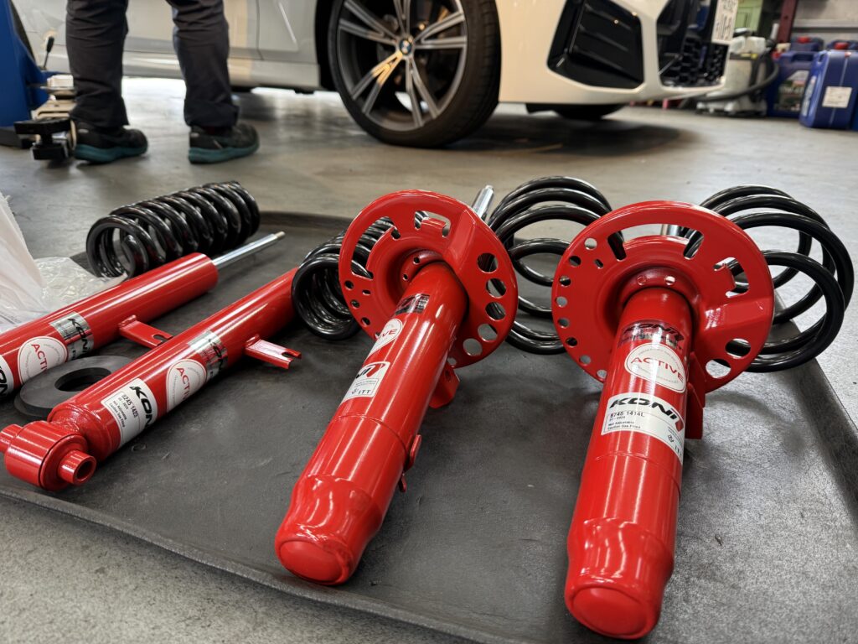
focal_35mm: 24
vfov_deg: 56.8
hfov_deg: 71.6
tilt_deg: -23.5
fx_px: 595
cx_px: 429
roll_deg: -1.1
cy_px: 322
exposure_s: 1/60
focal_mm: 6.76
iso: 100
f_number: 1.78
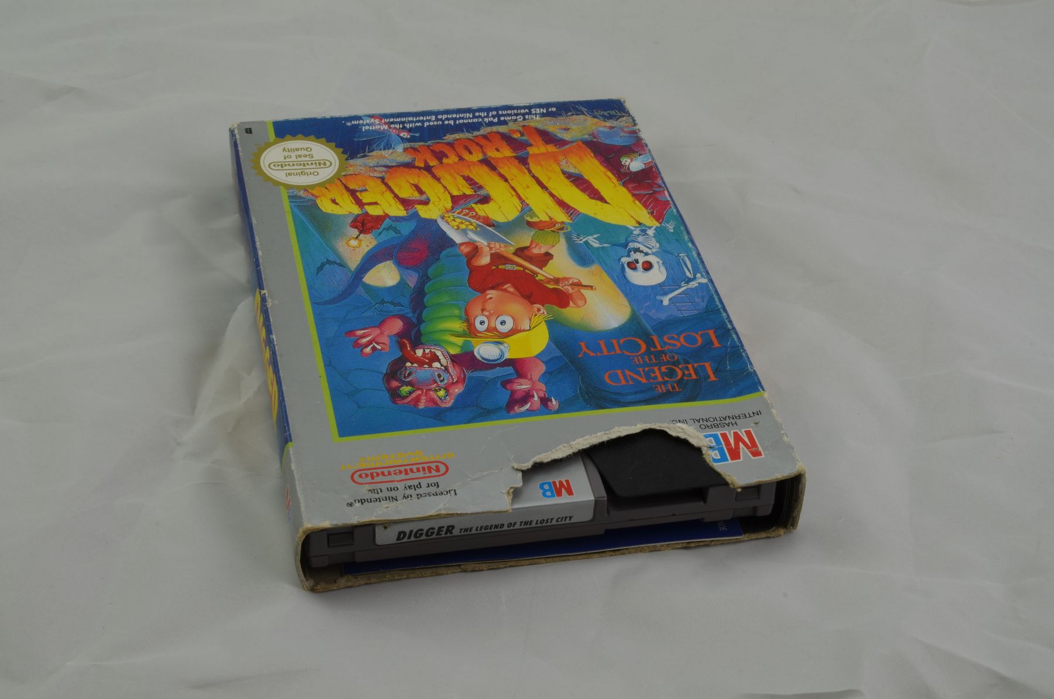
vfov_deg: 22.5
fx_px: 1753
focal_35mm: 60
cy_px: 350
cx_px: 527
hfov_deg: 33.5
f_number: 20
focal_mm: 40
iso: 100
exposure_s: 1/2.5
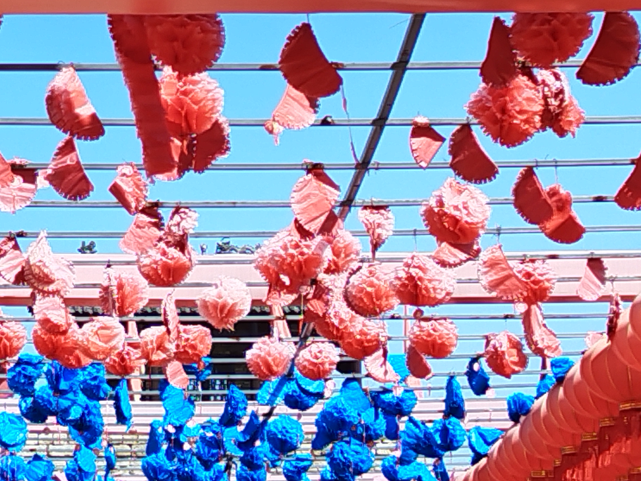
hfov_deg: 18.1
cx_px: 90
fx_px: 1981
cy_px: -16
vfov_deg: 13.6
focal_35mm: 107
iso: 100
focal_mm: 5.52
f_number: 1.9
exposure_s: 1/619
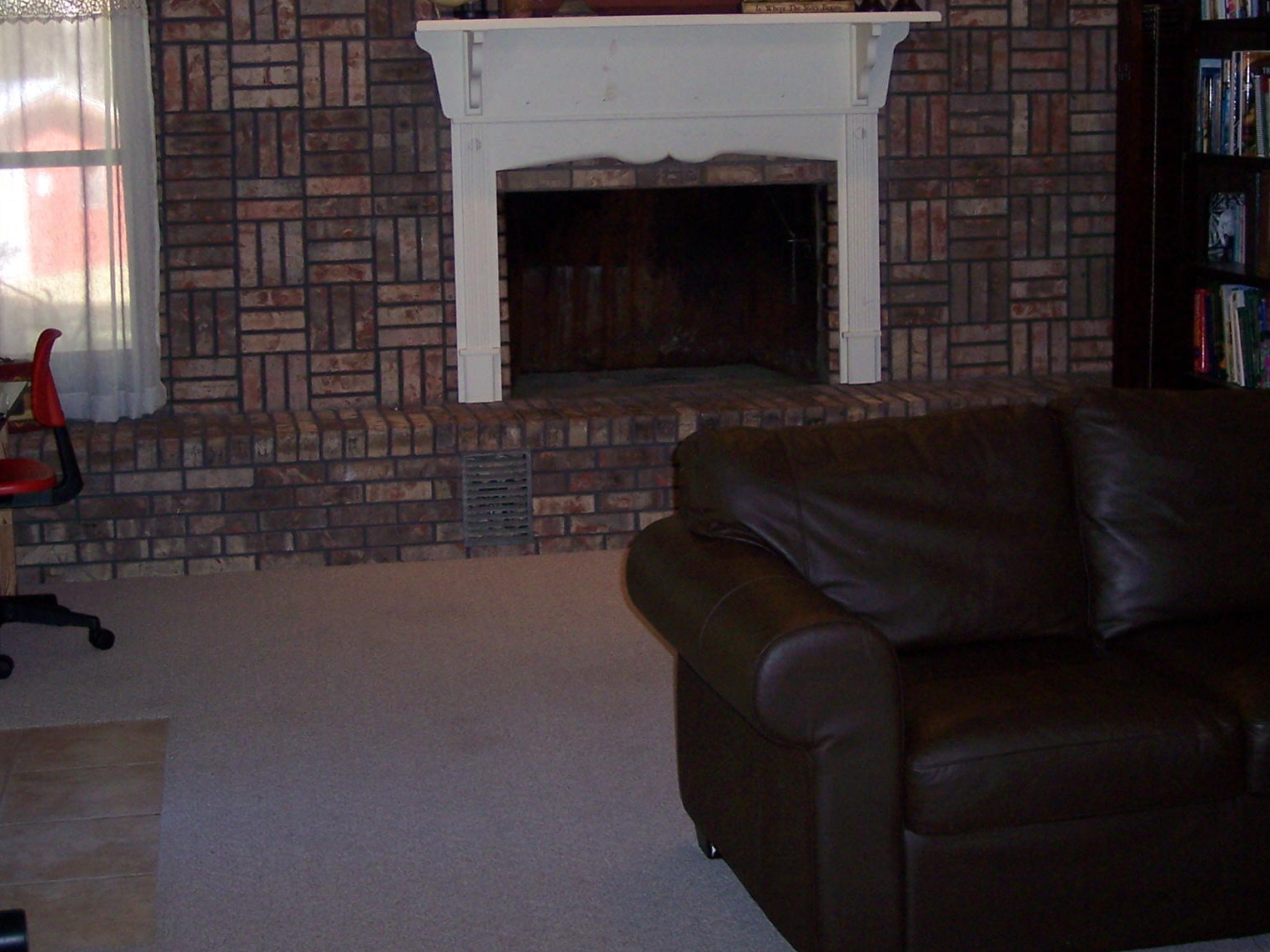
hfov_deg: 32.7
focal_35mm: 59
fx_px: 2164
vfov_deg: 24.6
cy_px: 289
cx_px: 609
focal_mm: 8
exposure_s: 1/60
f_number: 2.8
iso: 140
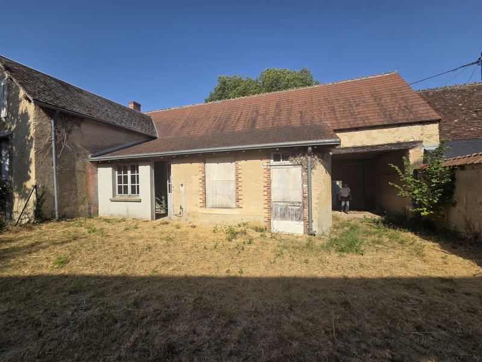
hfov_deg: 106.2
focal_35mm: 13
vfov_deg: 89.9
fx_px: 181
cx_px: 241
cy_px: 181
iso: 50
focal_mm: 2.2
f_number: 2.2
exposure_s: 1/1967
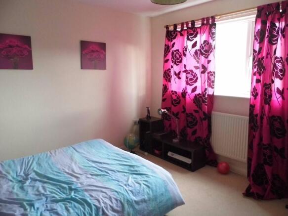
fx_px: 208
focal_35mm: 25
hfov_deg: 69.4
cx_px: 144
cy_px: 108
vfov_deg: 54.9
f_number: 3.1
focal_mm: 4.5
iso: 400
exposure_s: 1/60
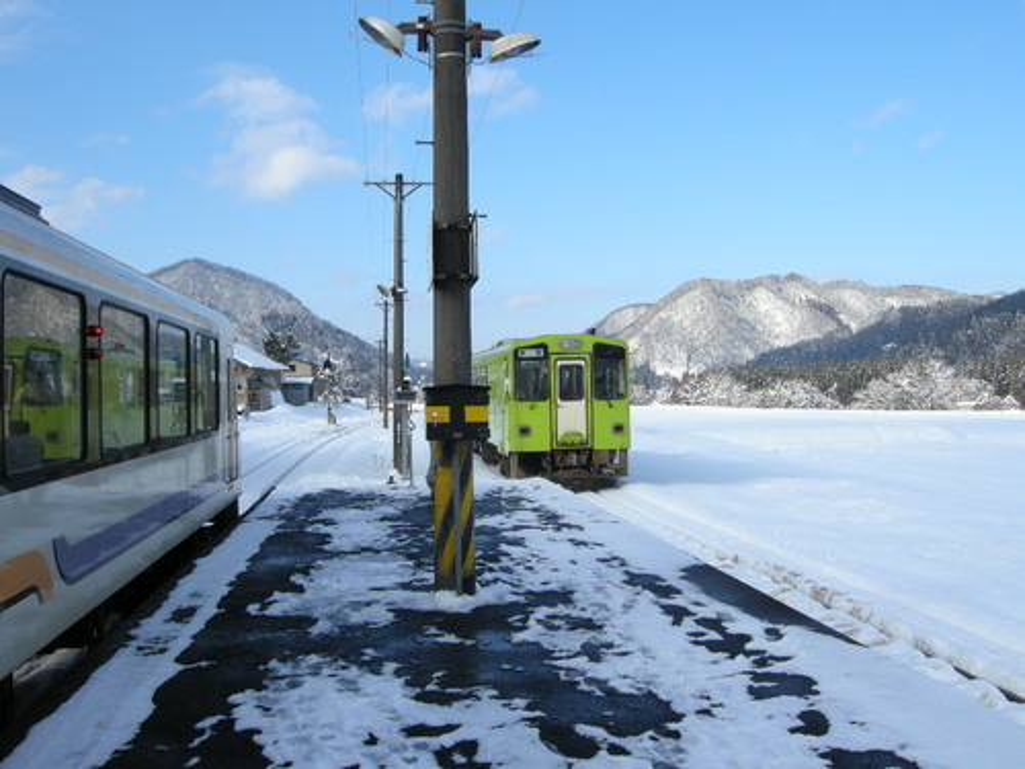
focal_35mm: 35
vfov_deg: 40.7
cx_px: 512
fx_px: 1036
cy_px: 384
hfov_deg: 52.6
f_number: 5.4
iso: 64
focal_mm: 7.5
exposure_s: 1/220
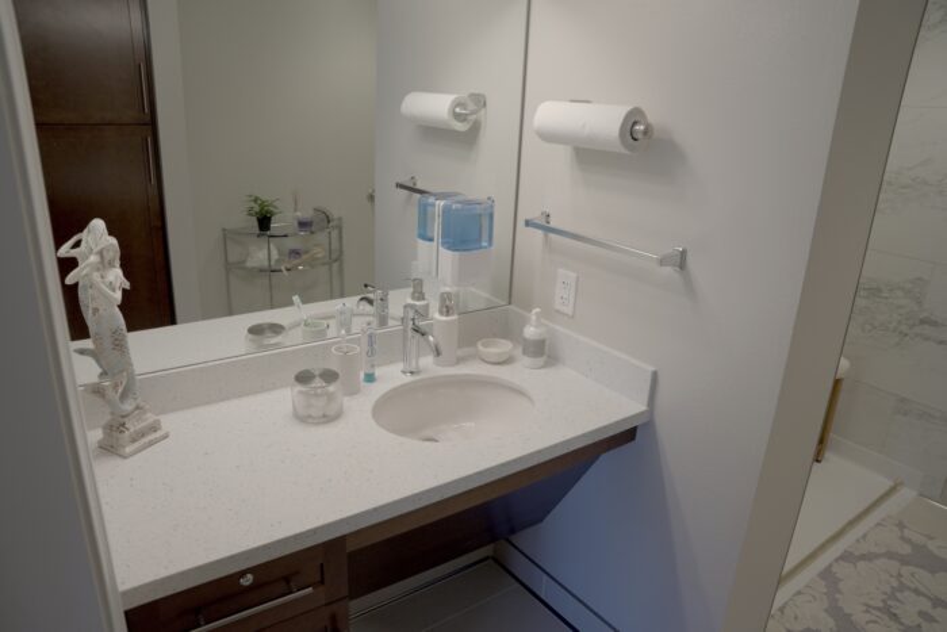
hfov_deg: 73.7
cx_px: 474
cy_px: 316
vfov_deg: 53.2
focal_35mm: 24
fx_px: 631
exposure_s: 1/80
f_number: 4.5
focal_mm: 24
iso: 800
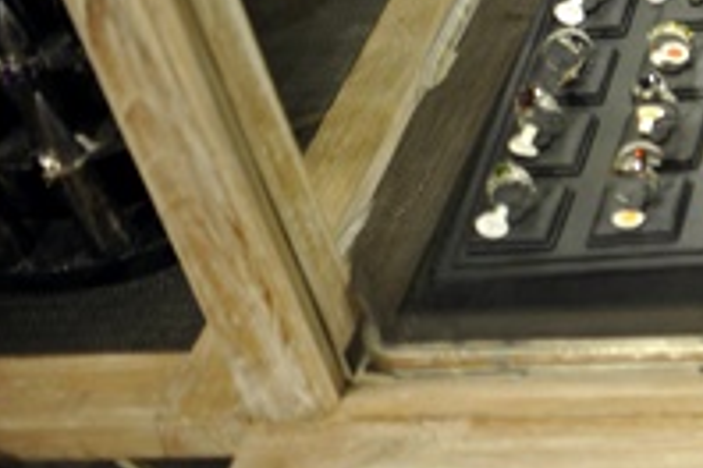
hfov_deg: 14.8
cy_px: 89
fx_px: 2421
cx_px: 1197
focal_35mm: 124
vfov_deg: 11.0
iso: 250
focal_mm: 35
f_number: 2.5
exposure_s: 1/25
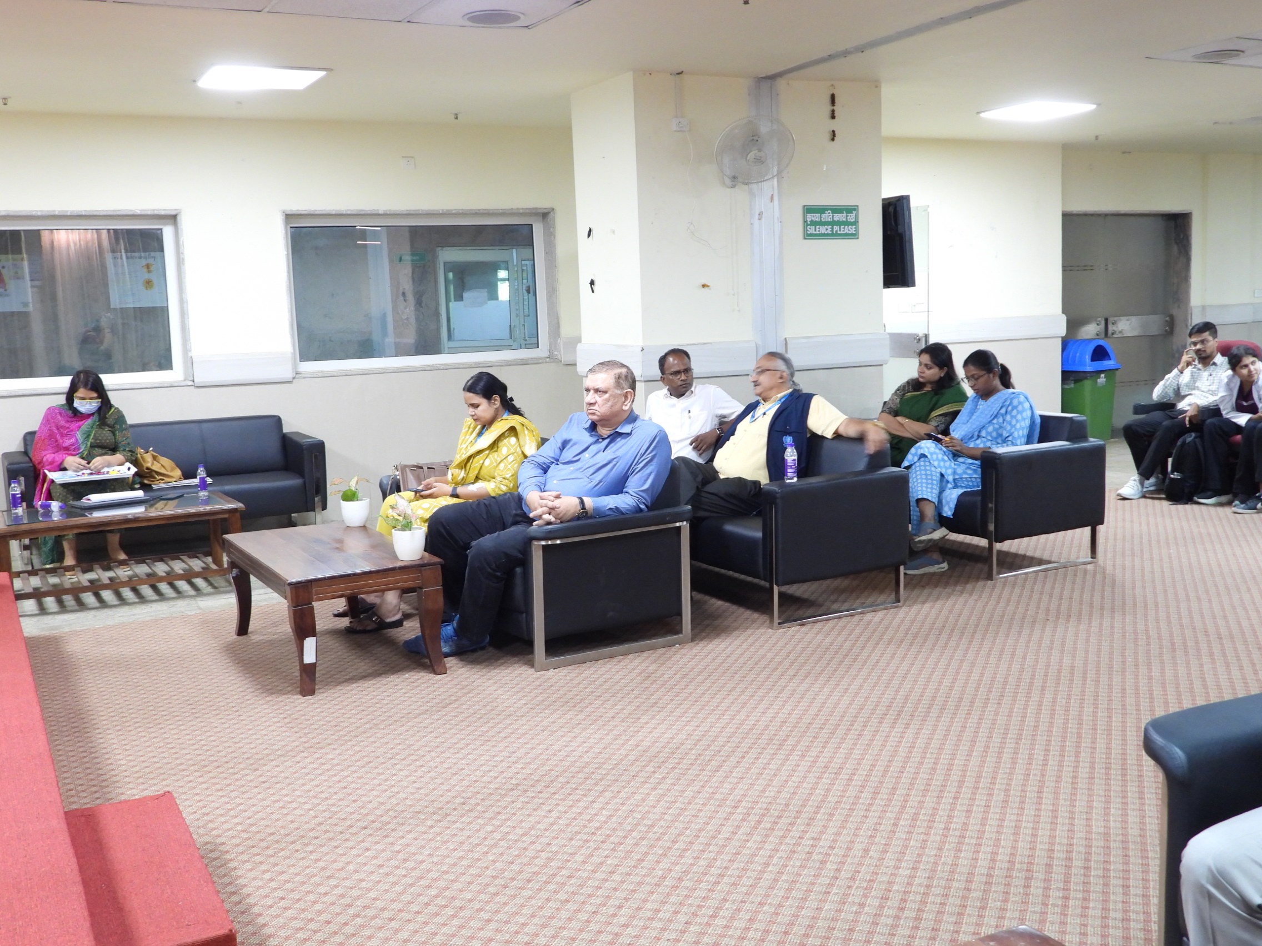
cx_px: 631
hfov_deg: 52.6
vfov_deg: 40.7
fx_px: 1276
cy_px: 473
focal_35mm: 35
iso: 400
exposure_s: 1/10
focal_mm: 6.3
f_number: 3.2
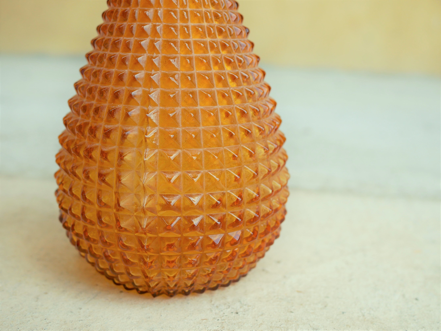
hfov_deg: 46.8
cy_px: 166
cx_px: 220
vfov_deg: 36.0
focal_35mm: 40
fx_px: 510
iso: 200
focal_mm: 20
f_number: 2.8
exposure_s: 1/320
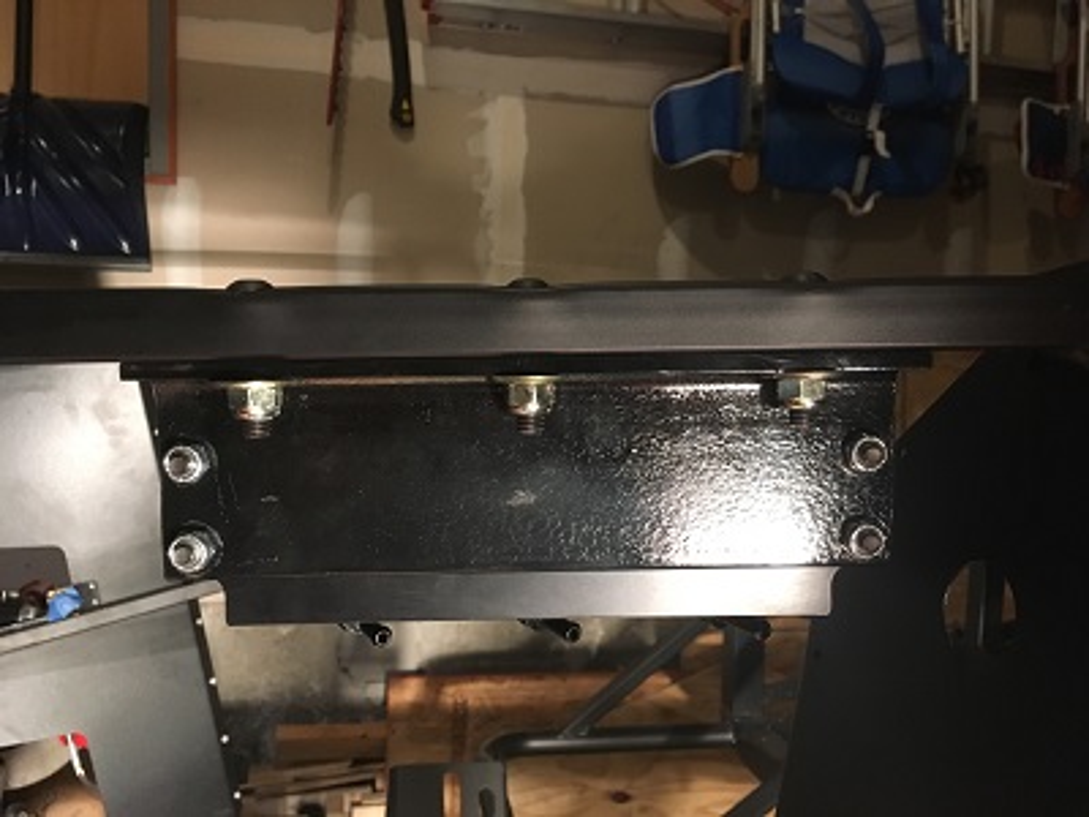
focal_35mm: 29
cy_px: 408
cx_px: 544
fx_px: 912
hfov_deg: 61.7
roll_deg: -1.2
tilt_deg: -2.7
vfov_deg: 48.2
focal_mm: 4.15
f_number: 2.2
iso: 200
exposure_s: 1/20
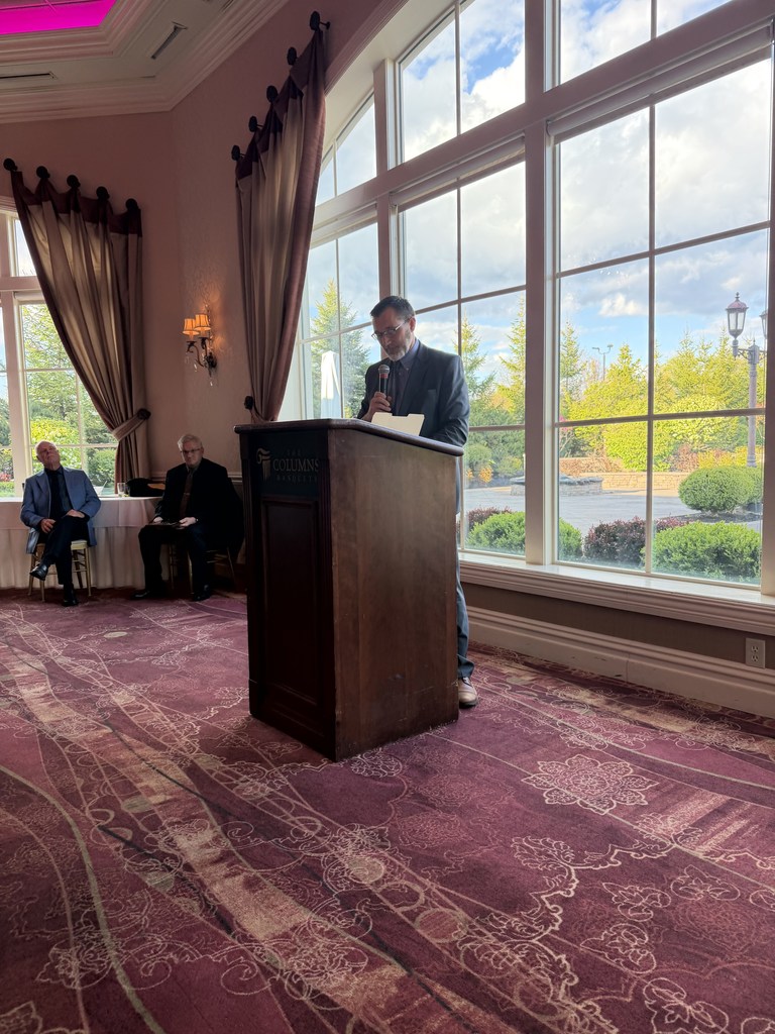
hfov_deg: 56.8
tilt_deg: -4.8
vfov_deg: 71.6
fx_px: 716
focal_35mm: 24
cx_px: 388
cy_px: 517
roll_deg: +2.6
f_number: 1.78
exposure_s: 1/173
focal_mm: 6.76
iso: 80
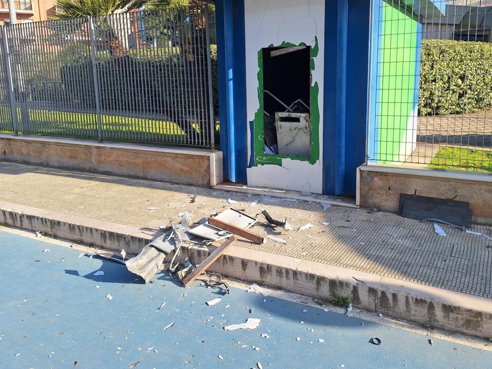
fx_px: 412
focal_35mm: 29
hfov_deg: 61.6
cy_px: 144
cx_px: 263
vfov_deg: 47.9
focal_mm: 5.54
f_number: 1.8
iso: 40
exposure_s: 1/1647
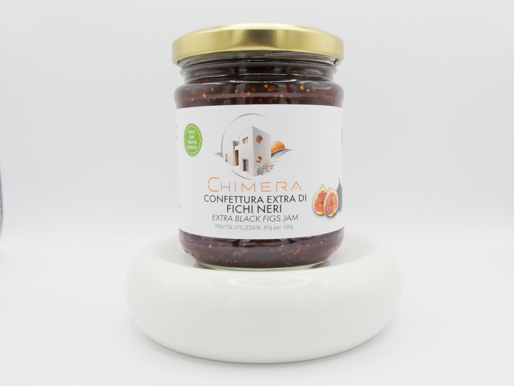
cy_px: 193
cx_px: 257
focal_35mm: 33
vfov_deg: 42.9
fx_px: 490
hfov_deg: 55.4
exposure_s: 1/80
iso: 80
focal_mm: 5.8
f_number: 5.6
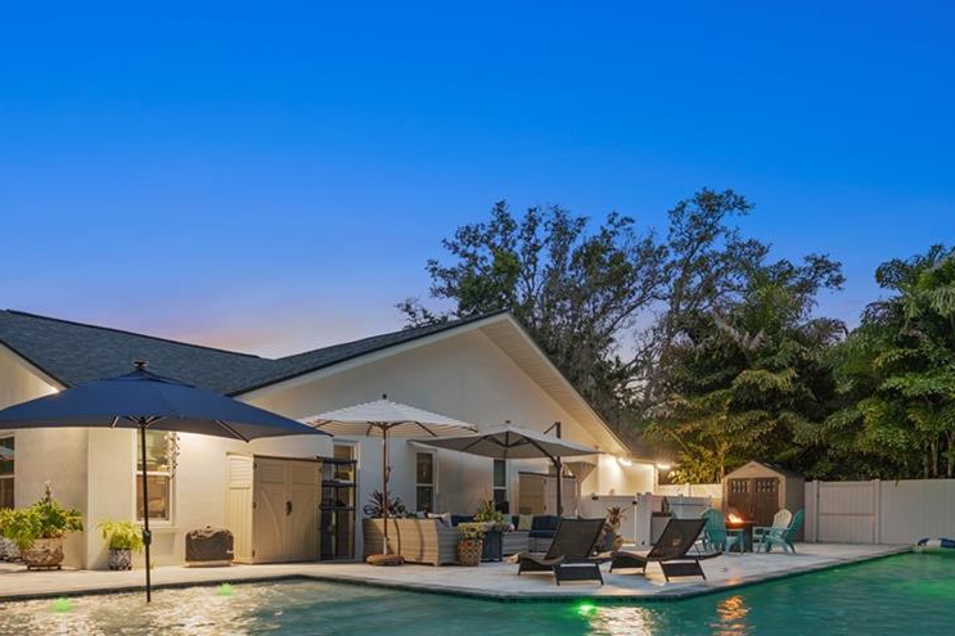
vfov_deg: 43.4
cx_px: 499
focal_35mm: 28
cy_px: 540
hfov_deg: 65.5
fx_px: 743
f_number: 2.8
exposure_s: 2
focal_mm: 13
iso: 100
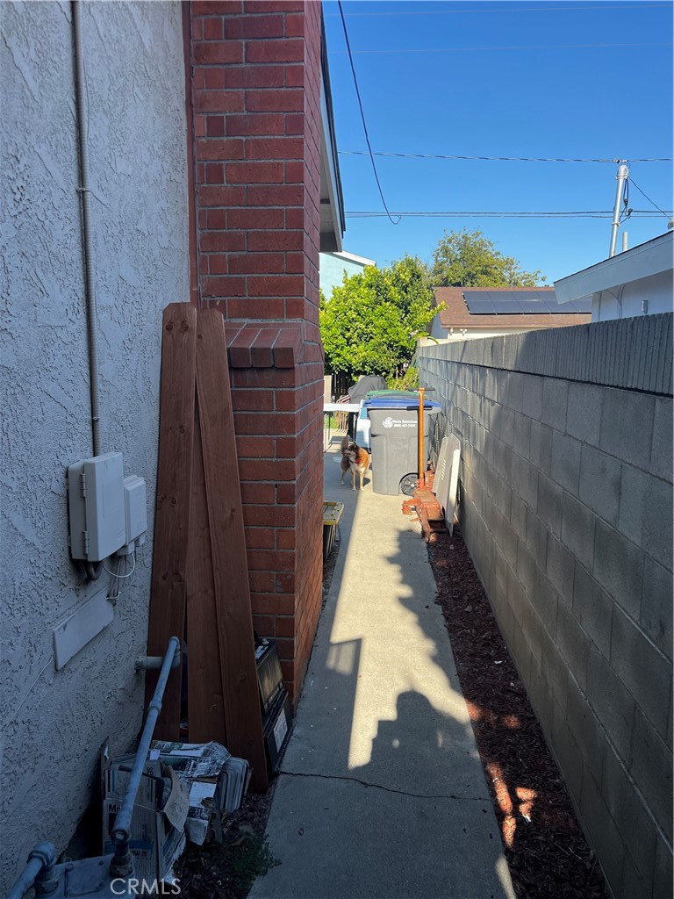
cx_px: 337
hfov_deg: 53.1
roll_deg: -0.5
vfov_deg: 67.3
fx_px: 675
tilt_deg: -6.9
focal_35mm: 26
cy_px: 450
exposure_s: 1/1698
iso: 50
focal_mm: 5.7
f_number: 1.5
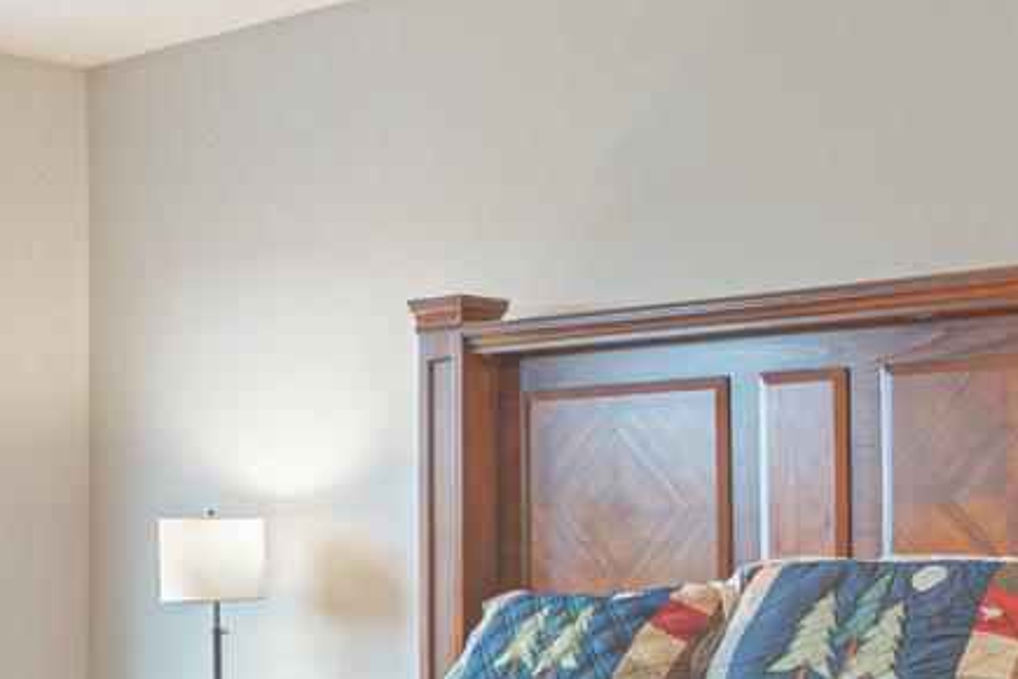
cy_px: 568
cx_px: 370
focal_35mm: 80
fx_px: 2262
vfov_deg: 16.9
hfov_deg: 25.3
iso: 200
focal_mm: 17
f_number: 8
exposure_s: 1/200
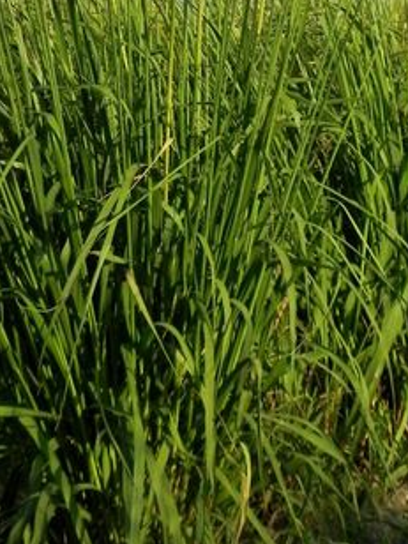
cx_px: 240
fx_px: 1509
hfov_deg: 15.4
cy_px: -155
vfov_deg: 19.0
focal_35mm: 96
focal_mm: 6.6
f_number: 4
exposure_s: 1/1000
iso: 160
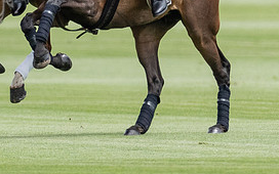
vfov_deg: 0.6
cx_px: 132
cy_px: 12
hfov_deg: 1.0
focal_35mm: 2145
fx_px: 16310
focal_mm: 300
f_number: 2.8
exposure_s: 1/4000
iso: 250
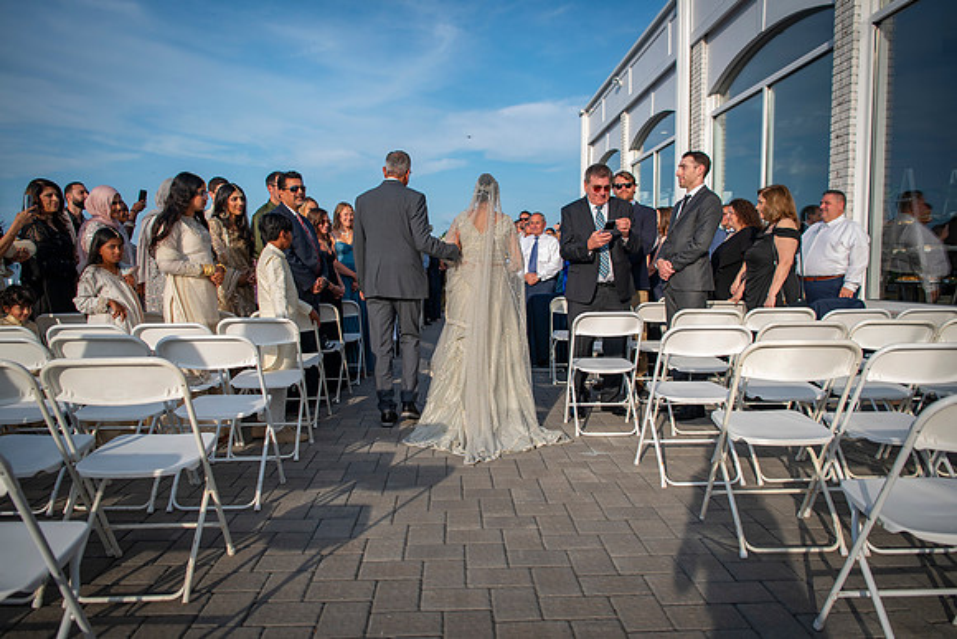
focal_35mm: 26
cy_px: 318
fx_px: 694
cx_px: 479
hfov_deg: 69.2
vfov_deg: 49.4
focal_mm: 24
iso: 50
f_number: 2.8
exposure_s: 1/1000
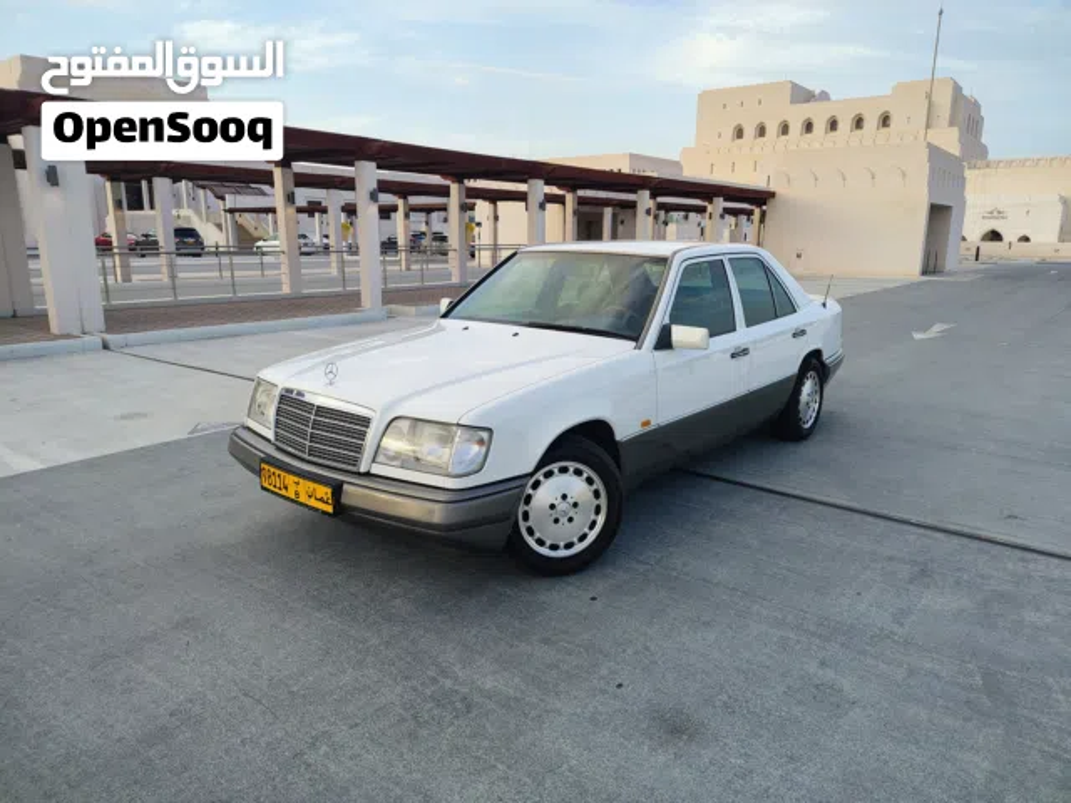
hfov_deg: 71.6
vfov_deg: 56.8
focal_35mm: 24
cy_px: 402
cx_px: 536
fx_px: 743
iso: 100
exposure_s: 1/415
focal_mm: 5.56
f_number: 1.8
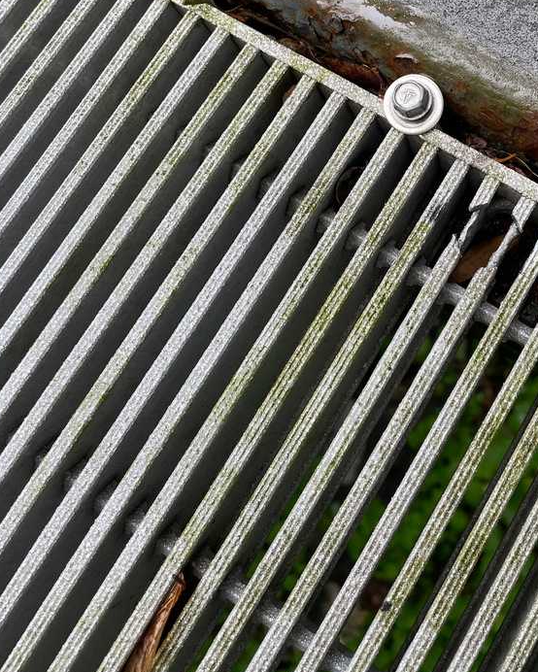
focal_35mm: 44
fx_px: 875
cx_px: 427
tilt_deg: -72.0
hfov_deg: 33.2
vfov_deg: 40.5
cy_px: 151
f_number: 1.6
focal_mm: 4.2
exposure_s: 1/121
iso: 32
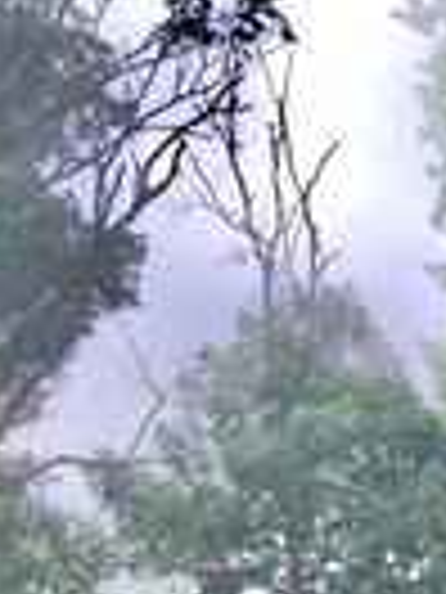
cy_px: 1195
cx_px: 1045
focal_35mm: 157
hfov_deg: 8.7
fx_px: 2697
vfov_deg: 11.3
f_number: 2.4
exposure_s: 1/936
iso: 25
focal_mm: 3.3
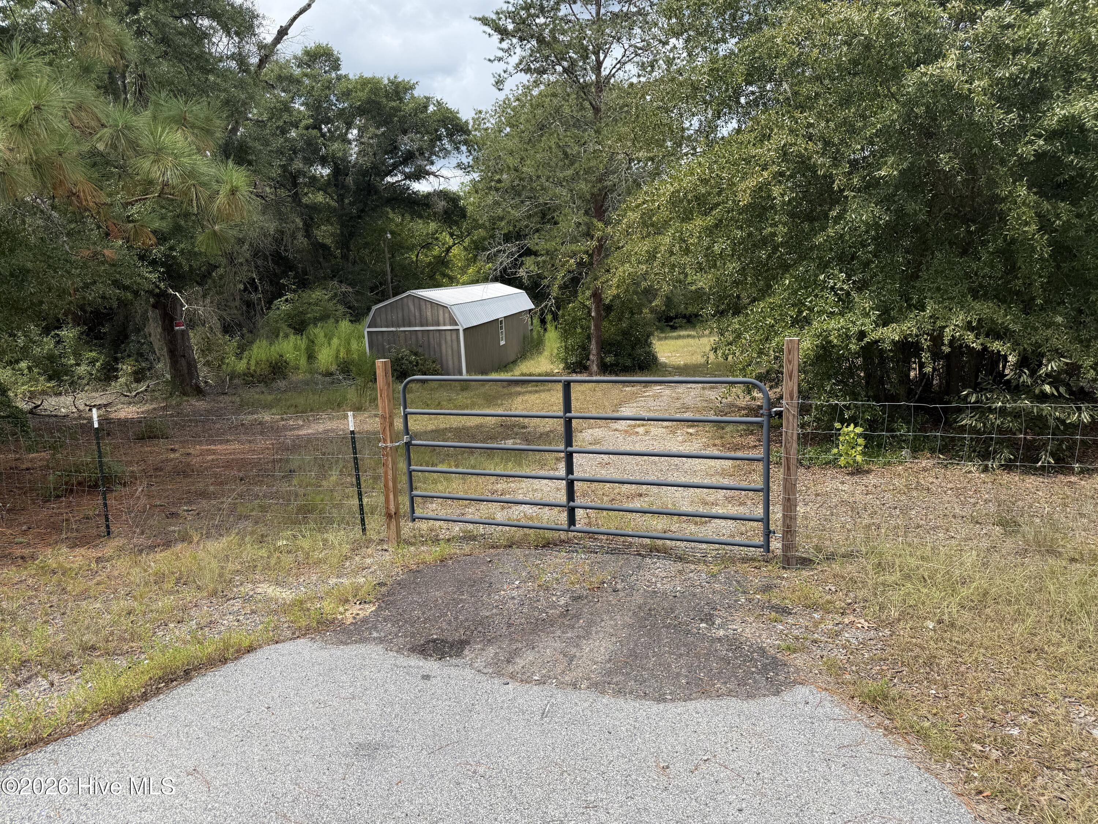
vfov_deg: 56.8
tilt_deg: -8.9
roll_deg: +2.6
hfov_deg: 71.6
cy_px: 412
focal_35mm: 24
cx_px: 549
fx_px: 761
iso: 80
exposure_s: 1/2703
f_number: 1.78
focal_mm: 6.76
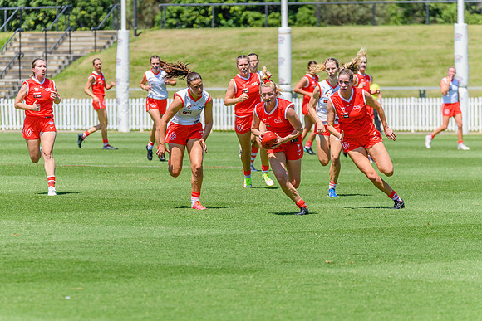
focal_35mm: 312
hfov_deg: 6.6
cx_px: 234
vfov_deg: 4.4
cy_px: 165
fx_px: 4183
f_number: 8
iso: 800
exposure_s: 1/2000
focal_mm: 300
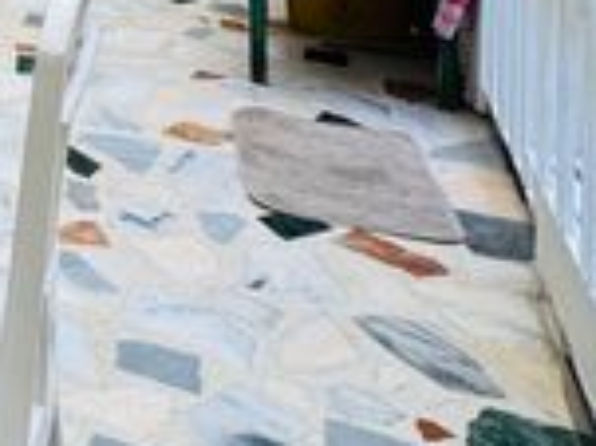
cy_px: -249
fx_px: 1067
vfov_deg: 20.0
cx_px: -484
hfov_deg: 21.0
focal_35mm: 62
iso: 40
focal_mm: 2.22
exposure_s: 1/131
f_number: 2.2
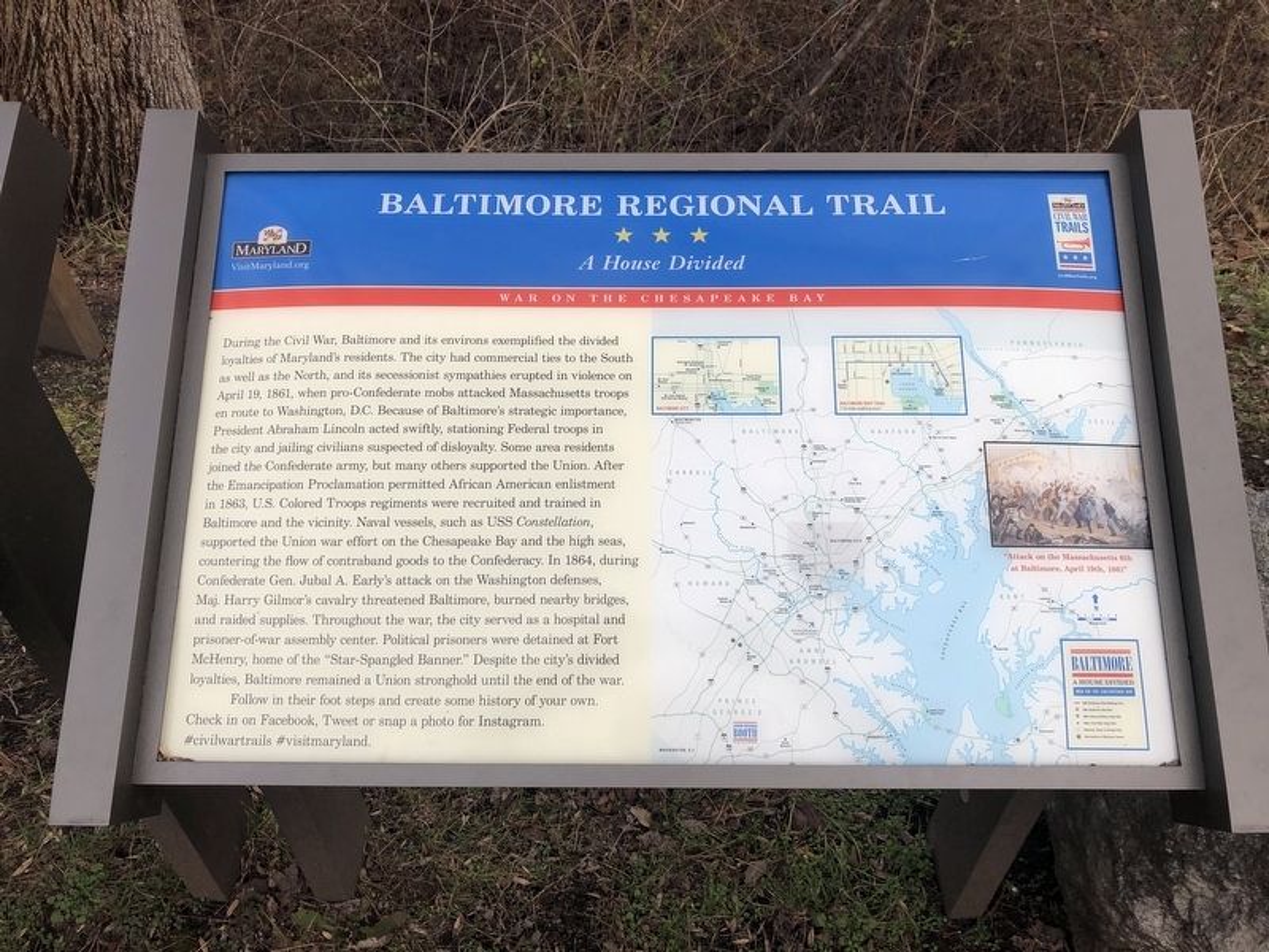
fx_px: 1026
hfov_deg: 63.4
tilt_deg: -45.3
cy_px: 476
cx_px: 634
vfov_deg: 49.7
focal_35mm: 28
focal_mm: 3.99
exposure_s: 1/392
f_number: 1.8
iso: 20
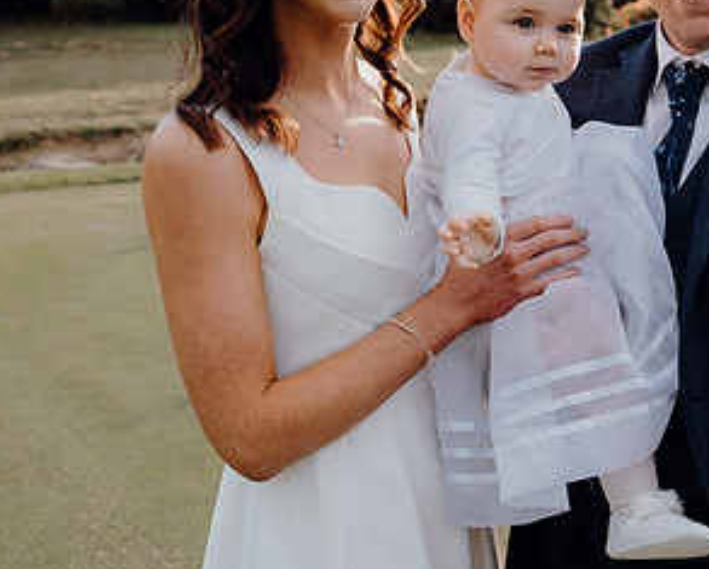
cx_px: 557
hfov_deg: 28.5
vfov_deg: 23.3
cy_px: 142
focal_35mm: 65
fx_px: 1365
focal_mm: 35
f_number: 5
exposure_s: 1/160
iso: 125
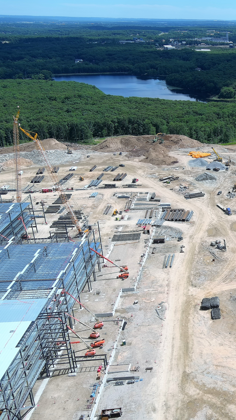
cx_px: 298
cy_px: 210
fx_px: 512
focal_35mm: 46
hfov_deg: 23.3
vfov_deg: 44.6
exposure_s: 1/1600
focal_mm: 10.57
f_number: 2.8
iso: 100
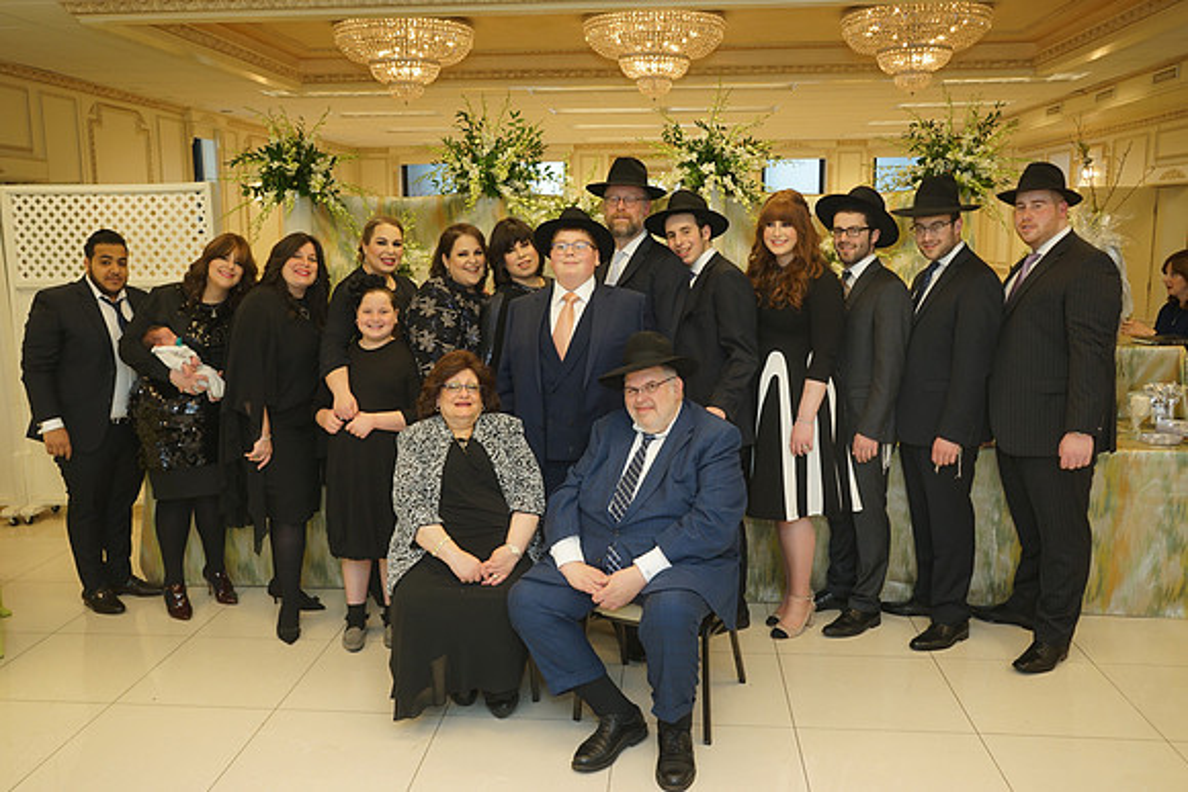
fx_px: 990
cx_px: 594
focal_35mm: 30
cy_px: 396
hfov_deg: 61.9
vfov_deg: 43.6
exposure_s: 1/100
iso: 800
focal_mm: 30
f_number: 5.6
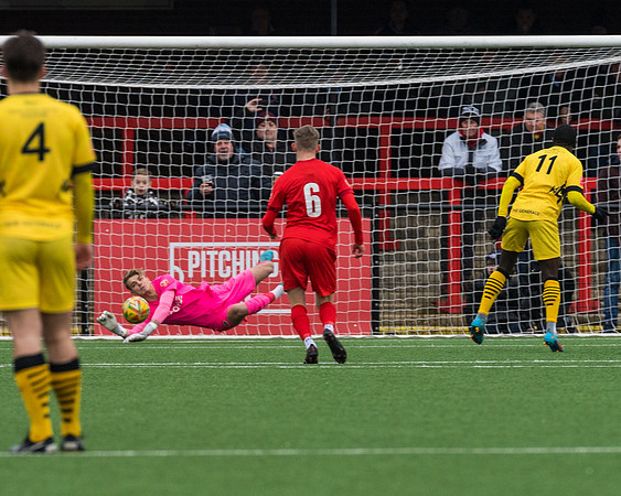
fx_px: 13134
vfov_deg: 2.2
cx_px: 376
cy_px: 340
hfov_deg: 2.7
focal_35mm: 715
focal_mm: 300
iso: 800
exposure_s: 1/800
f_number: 4
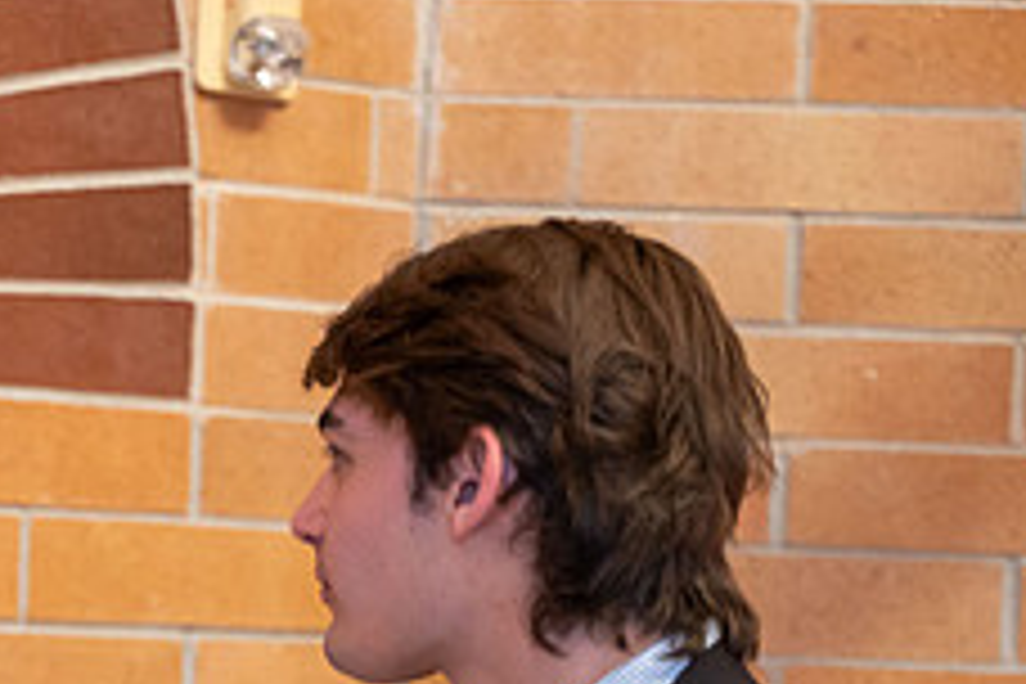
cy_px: 738
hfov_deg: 12.6
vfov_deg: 8.6
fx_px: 4531
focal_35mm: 159
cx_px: -271
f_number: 2.8
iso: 2500
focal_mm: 59
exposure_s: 1/800
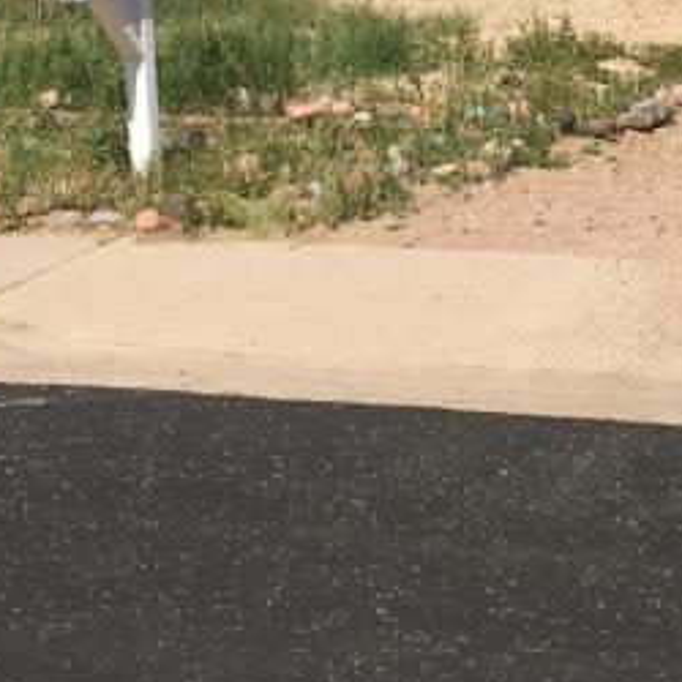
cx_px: 660
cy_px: -286
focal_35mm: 105
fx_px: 2340
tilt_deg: +1.6
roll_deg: +0.2
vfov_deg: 15.5
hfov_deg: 16.3
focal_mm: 4.15
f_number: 2.2
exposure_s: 1/2262
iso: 25
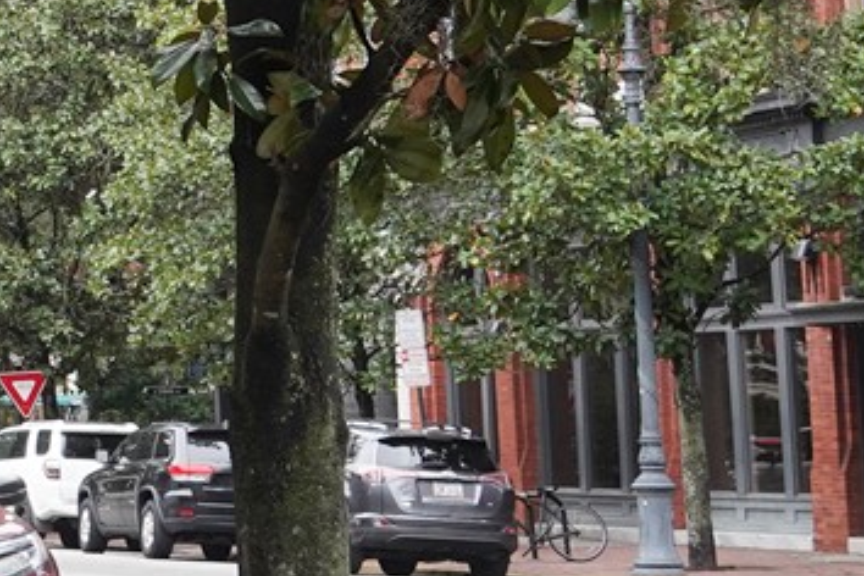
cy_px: -51
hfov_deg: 11.2
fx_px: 3792
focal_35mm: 158
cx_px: -1115
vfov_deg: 8.6
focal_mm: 28
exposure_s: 1/100
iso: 640
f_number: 10
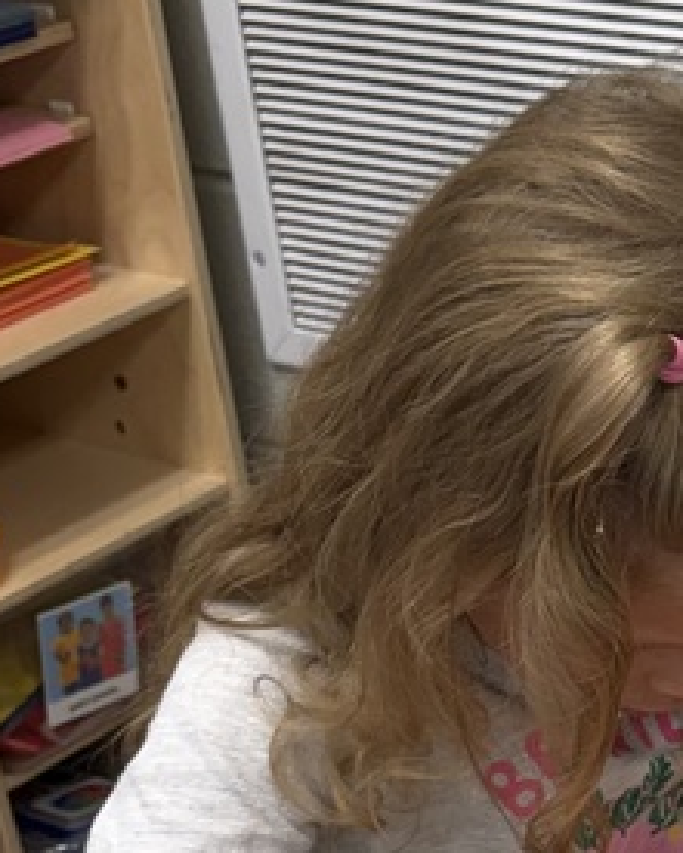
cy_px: 828
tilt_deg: -30.6
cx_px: 881
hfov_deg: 16.7
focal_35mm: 87
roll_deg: +2.4
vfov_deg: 21.3
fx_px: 2197
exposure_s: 1/120
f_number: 1.78
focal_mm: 6.76
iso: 200
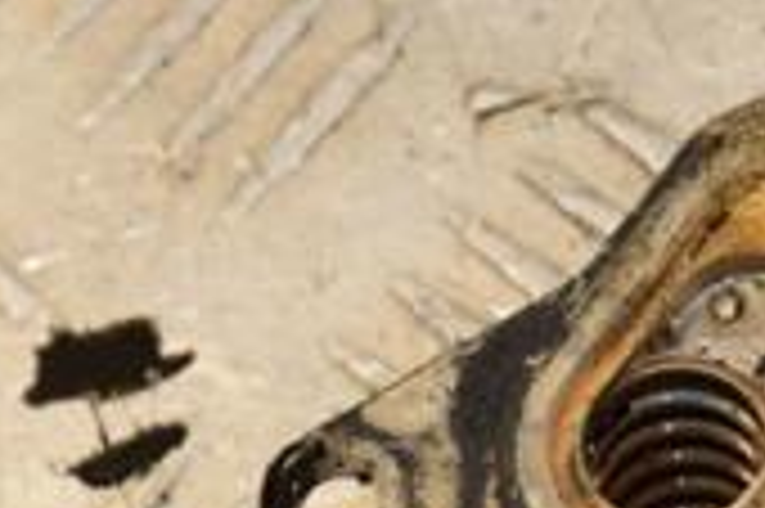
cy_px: 391
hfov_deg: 7.4
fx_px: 5859
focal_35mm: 276
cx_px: 828
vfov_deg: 5.0
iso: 800
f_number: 8
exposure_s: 1/200
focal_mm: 52
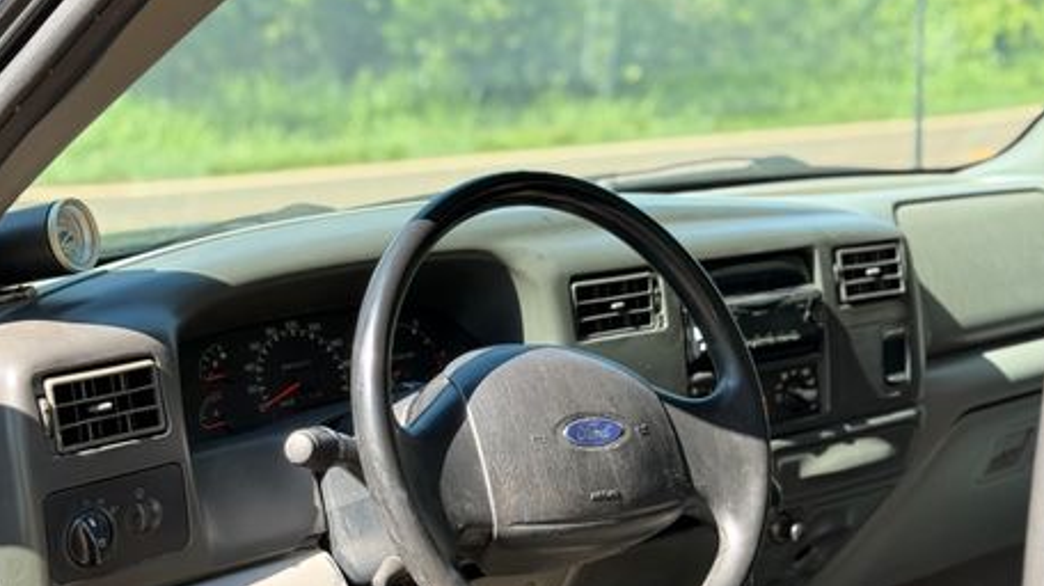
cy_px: 380
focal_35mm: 54
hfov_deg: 38.5
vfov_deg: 22.1
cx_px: 517
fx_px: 1494
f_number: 1.78
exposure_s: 1/278
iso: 100
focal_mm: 6.76
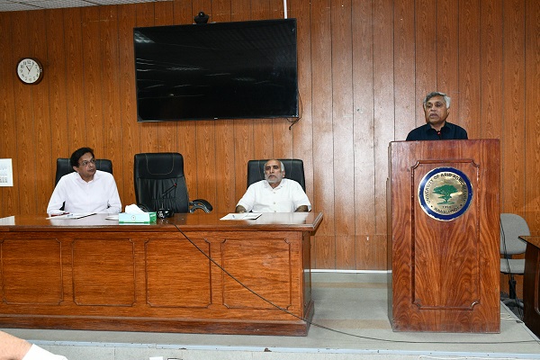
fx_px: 585
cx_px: 270
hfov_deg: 49.6
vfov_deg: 34.2
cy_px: 180
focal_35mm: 39
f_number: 7.1
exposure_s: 1/60
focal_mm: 26
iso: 3200
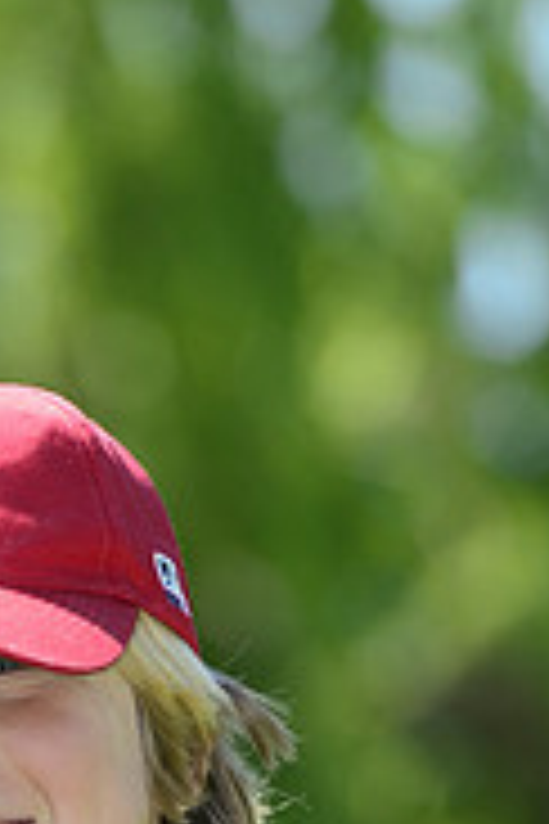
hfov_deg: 2.2
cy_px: 1139
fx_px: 14479
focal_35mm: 633
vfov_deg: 3.2
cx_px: -88
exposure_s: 1/400
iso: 200
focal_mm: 200
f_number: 5.6
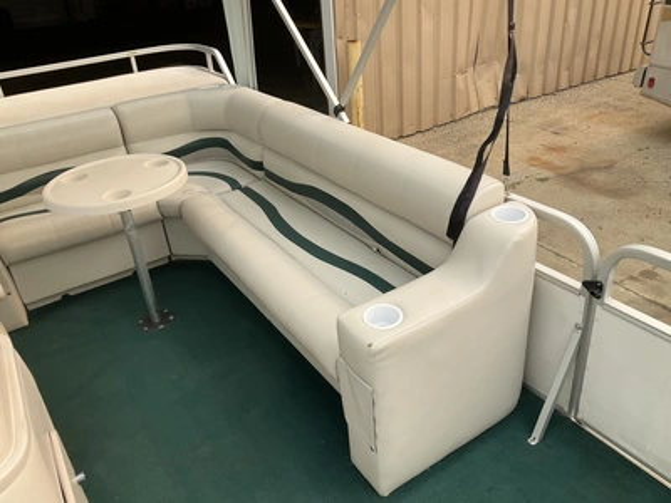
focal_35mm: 29
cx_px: 336
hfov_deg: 61.7
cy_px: 252
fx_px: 562
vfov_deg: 48.2
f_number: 1.8
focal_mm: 3
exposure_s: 1/728
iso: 25
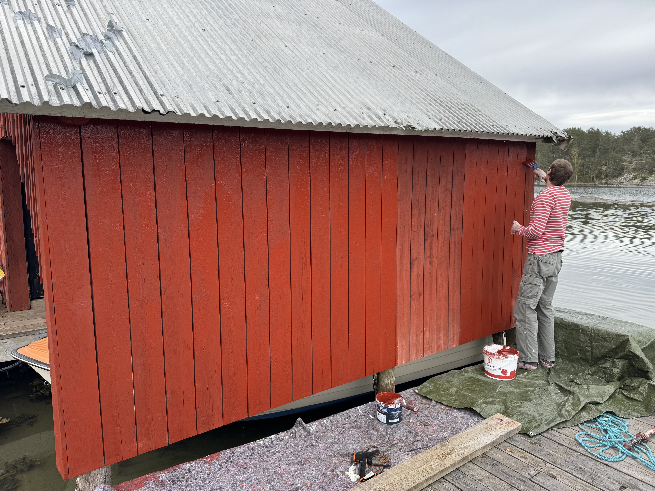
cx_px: 328
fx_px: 454
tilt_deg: -8.6
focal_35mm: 24
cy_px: 246
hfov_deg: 71.6
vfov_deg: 56.8
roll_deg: -0.7
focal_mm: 6.76
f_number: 1.78
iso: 80
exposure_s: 1/765
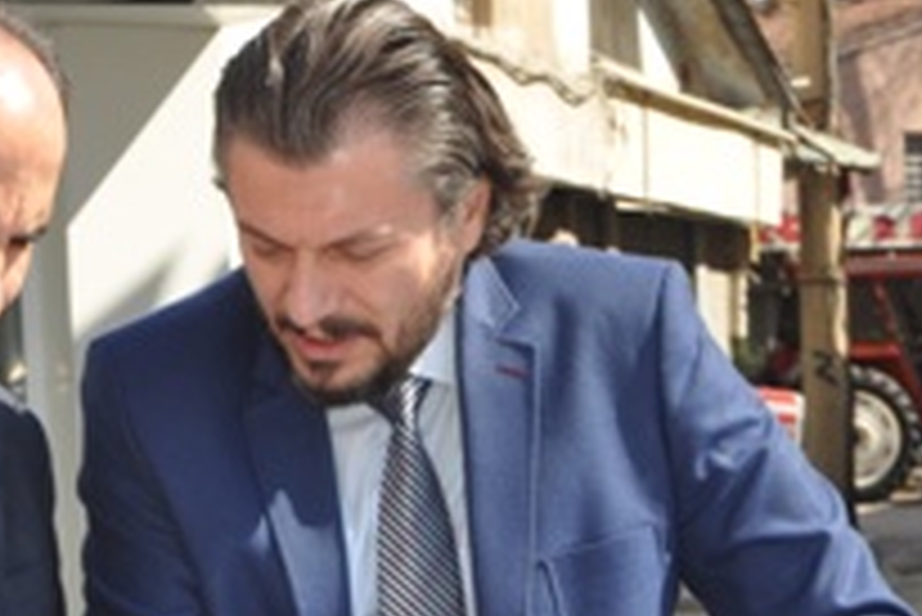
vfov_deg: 9.5
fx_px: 3690
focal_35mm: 144
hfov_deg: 14.1
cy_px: 409
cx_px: 112
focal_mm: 44
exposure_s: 1/200
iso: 200
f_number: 8
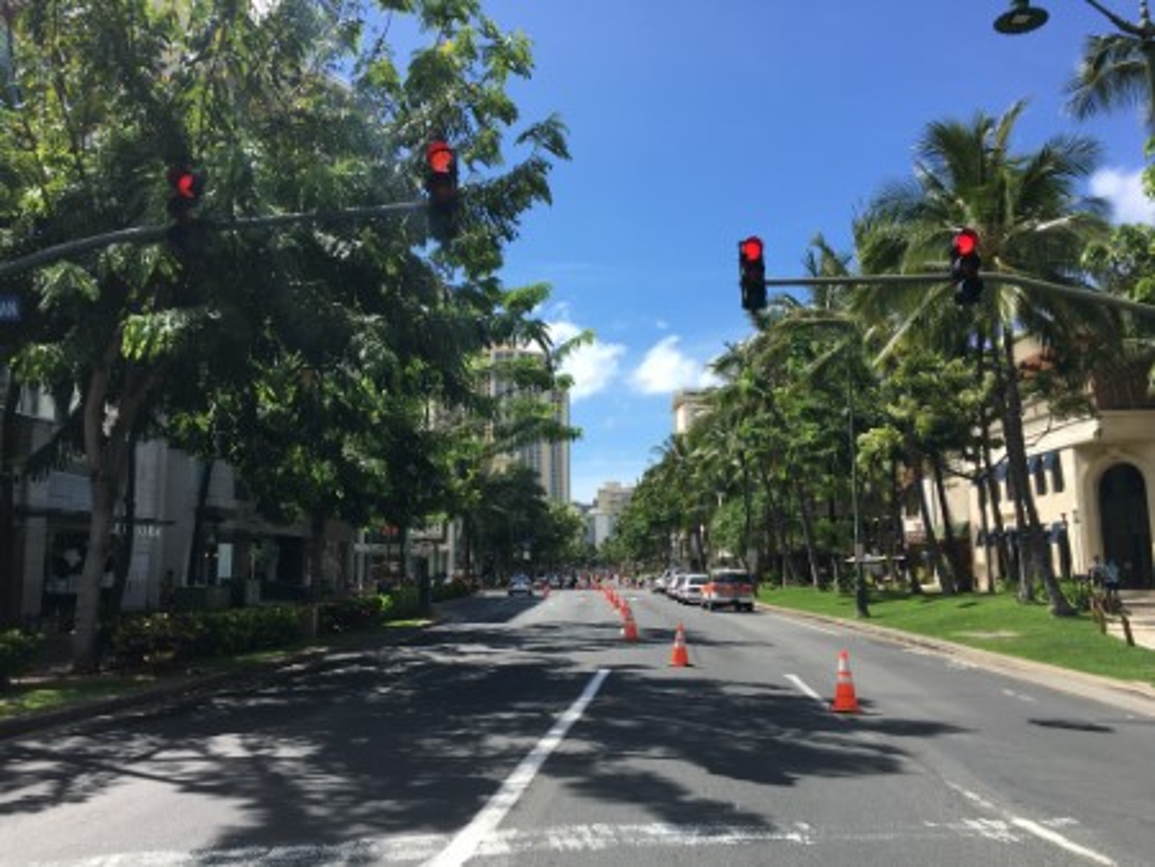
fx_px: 968
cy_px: 434
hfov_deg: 61.6
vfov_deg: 48.3
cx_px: 578
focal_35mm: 29
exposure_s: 1/1166
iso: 25
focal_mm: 4.15
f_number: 2.2
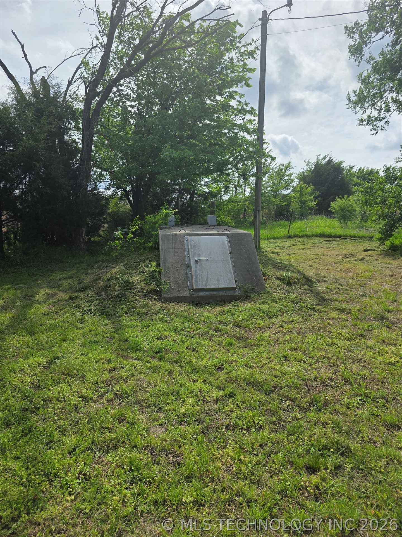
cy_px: 268
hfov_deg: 58.9
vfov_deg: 73.9
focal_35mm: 23
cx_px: 201
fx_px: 356
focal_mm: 6.3
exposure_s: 1/7944
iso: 64
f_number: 1.7
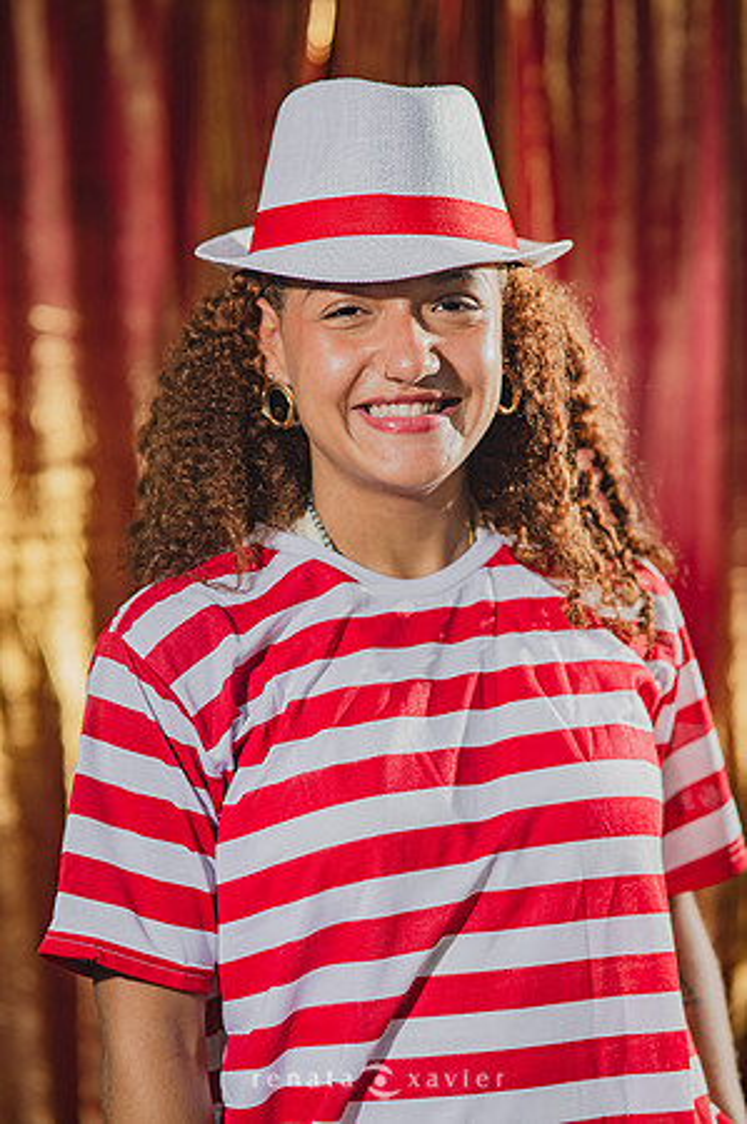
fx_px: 2652
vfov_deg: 23.9
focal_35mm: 85
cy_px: 562
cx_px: 374
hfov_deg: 16.0
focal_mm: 85
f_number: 2.5
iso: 200
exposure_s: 1/200
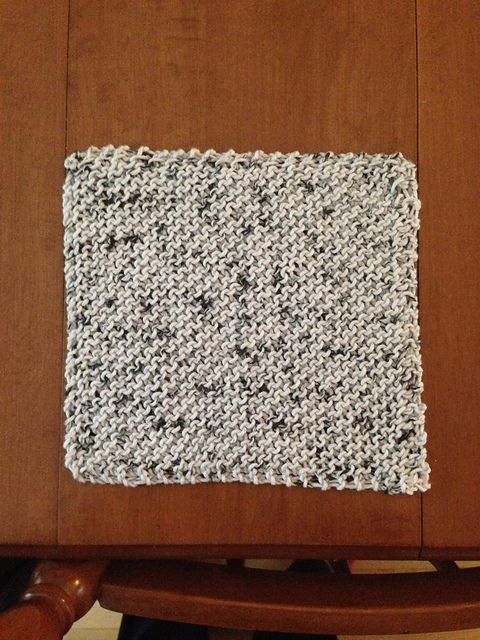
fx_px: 610
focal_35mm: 33
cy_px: 320
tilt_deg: -84.4
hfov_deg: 42.9
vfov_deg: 55.4
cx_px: 240
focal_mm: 4.12
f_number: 2.4
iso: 800
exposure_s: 1/15
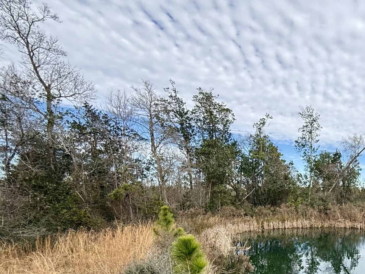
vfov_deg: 47.2
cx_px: 336
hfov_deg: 55.6
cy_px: 237
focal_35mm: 27
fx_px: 285
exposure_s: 1/789
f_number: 2.2
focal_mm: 2.22
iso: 50
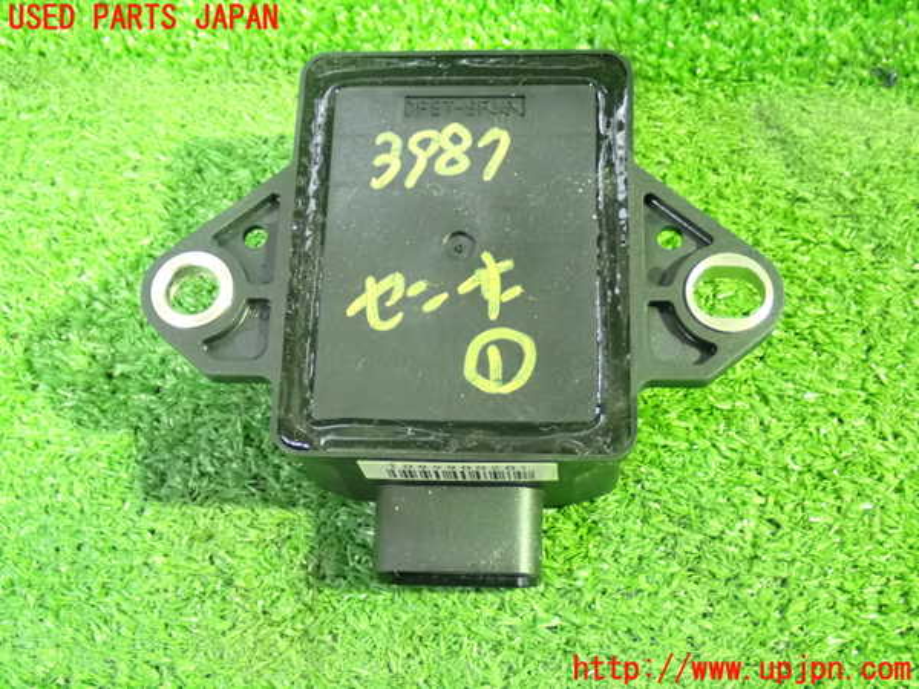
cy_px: 344
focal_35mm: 50
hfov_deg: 38.2
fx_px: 1327
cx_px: 460
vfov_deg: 29.1
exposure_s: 1/13
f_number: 3.2
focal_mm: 9.01
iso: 1600
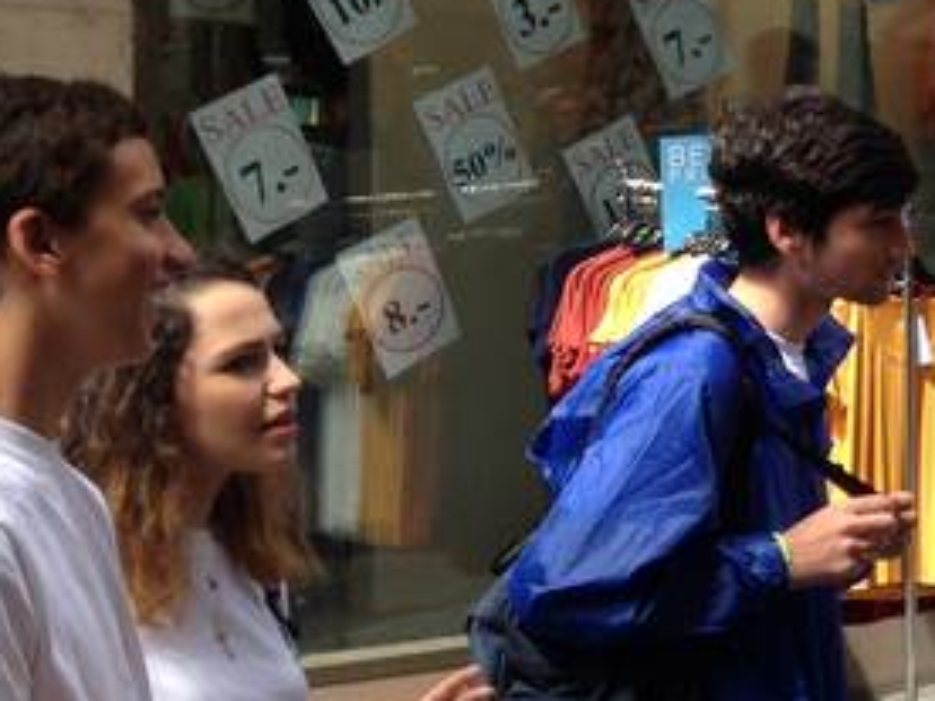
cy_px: 293
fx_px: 2944
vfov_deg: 13.6
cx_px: 1414
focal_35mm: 109
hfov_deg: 16.4
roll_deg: -0.8
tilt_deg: -1.6
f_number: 2.4
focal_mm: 4.12
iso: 50
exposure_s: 1/404
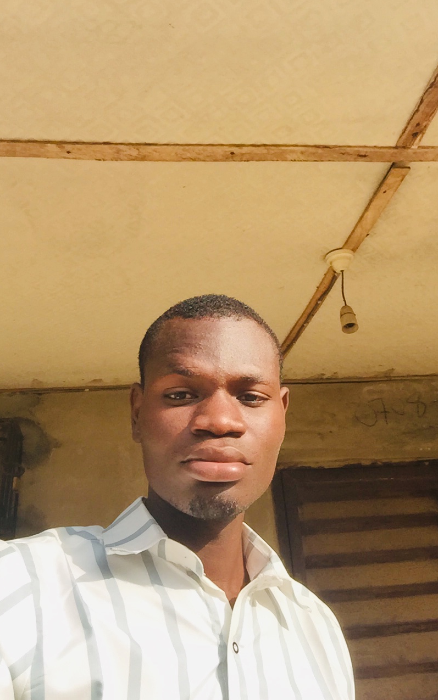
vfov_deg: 58.1
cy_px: 350
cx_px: 241
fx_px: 630
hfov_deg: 38.3
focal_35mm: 33
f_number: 2.2
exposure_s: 1/440
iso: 32
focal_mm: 2.65
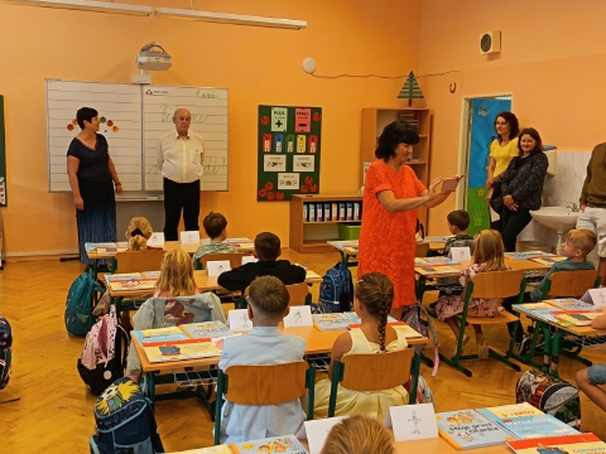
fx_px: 683
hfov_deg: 47.9
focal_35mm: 39
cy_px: 227
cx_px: 303
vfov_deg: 36.8
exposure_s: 1/50
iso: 936
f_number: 1.75
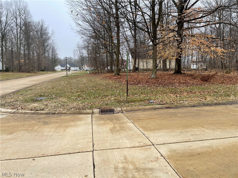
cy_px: 89
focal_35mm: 25
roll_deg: -0.1
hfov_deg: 69.4
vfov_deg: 54.9
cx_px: 119
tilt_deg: -6.5
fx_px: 172
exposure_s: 1/1200
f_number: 1.6
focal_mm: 5.1
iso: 32
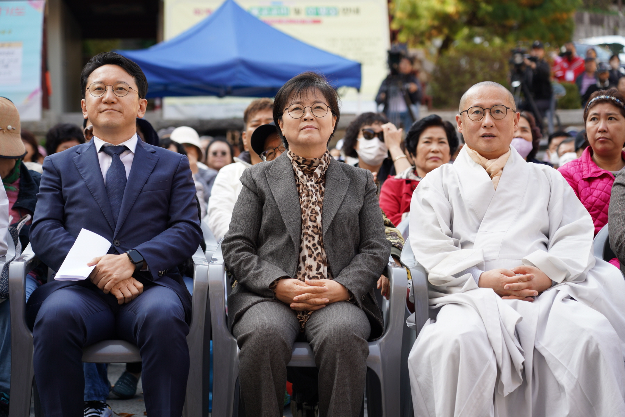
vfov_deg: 15.4
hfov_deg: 22.9
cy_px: 208
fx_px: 1545
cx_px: 312
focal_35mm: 89
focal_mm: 89
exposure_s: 1/125
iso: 125
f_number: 4
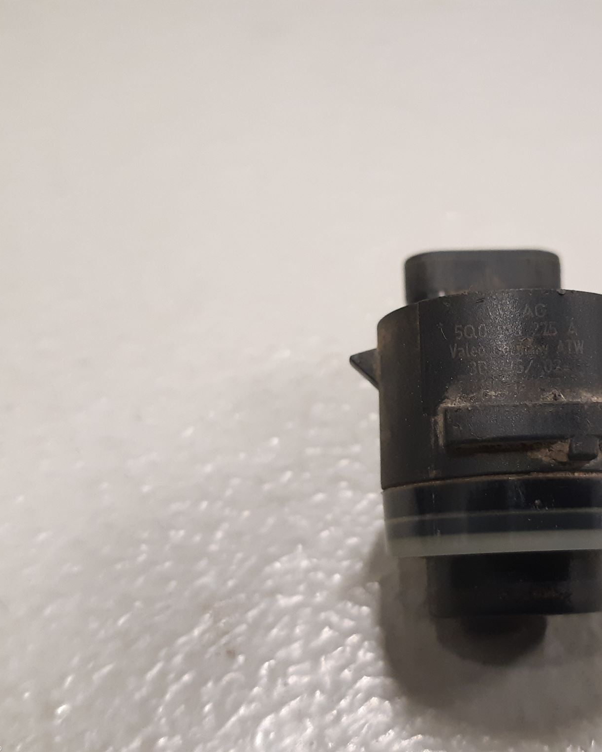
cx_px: 453
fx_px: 757
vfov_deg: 52.8
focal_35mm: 34
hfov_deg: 42.0
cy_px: 375
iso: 200
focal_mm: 3.93
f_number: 1.7
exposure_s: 1/50
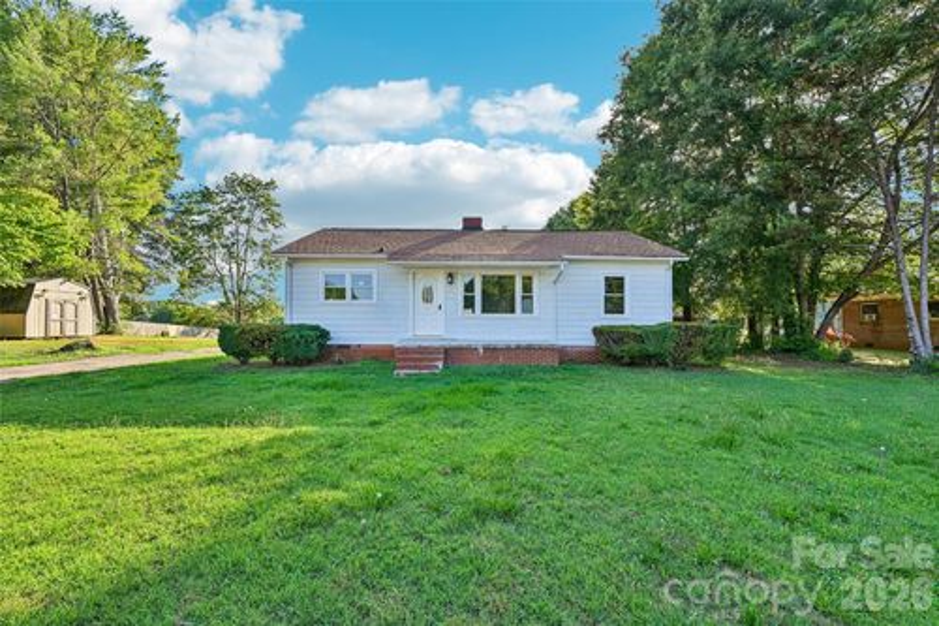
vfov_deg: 75.5
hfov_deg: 98.6
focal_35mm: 16
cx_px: 470
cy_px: 313
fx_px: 404
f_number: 8
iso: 100
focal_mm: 15.5
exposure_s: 1/100
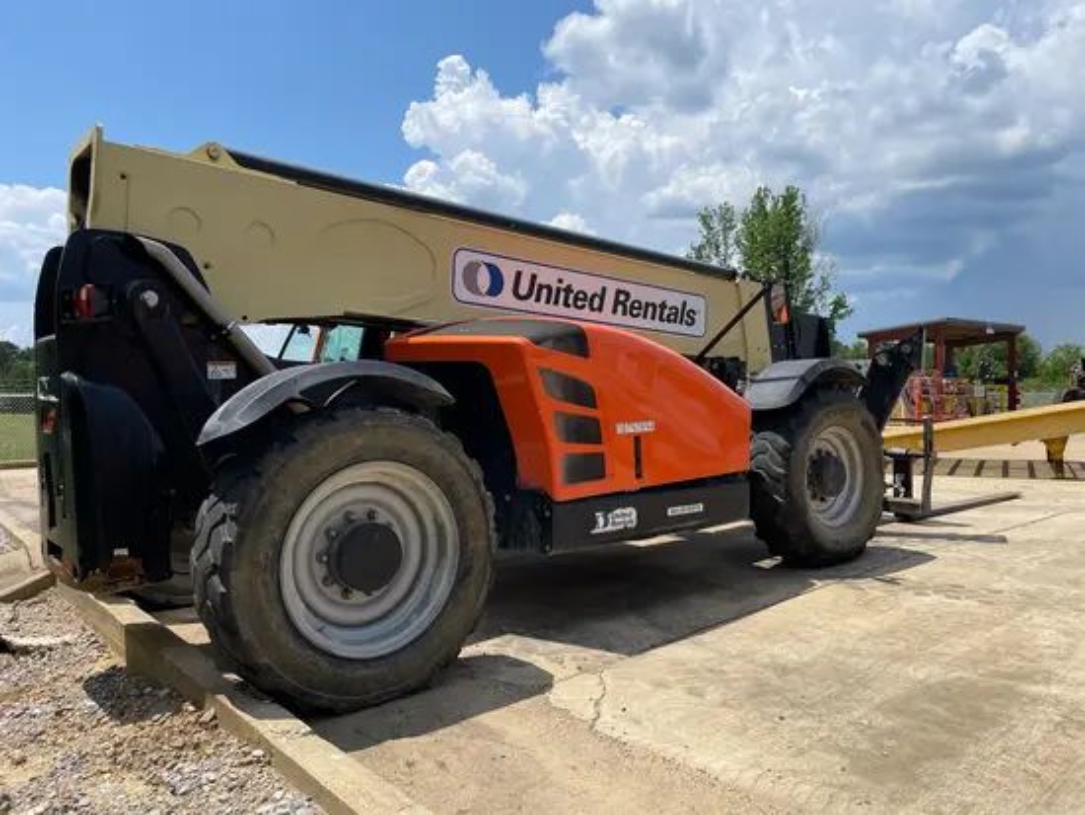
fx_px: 815
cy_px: 408
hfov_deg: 67.3
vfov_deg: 53.1
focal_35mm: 26
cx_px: 542
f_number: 1.6
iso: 50
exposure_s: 1/5291
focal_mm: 4.2
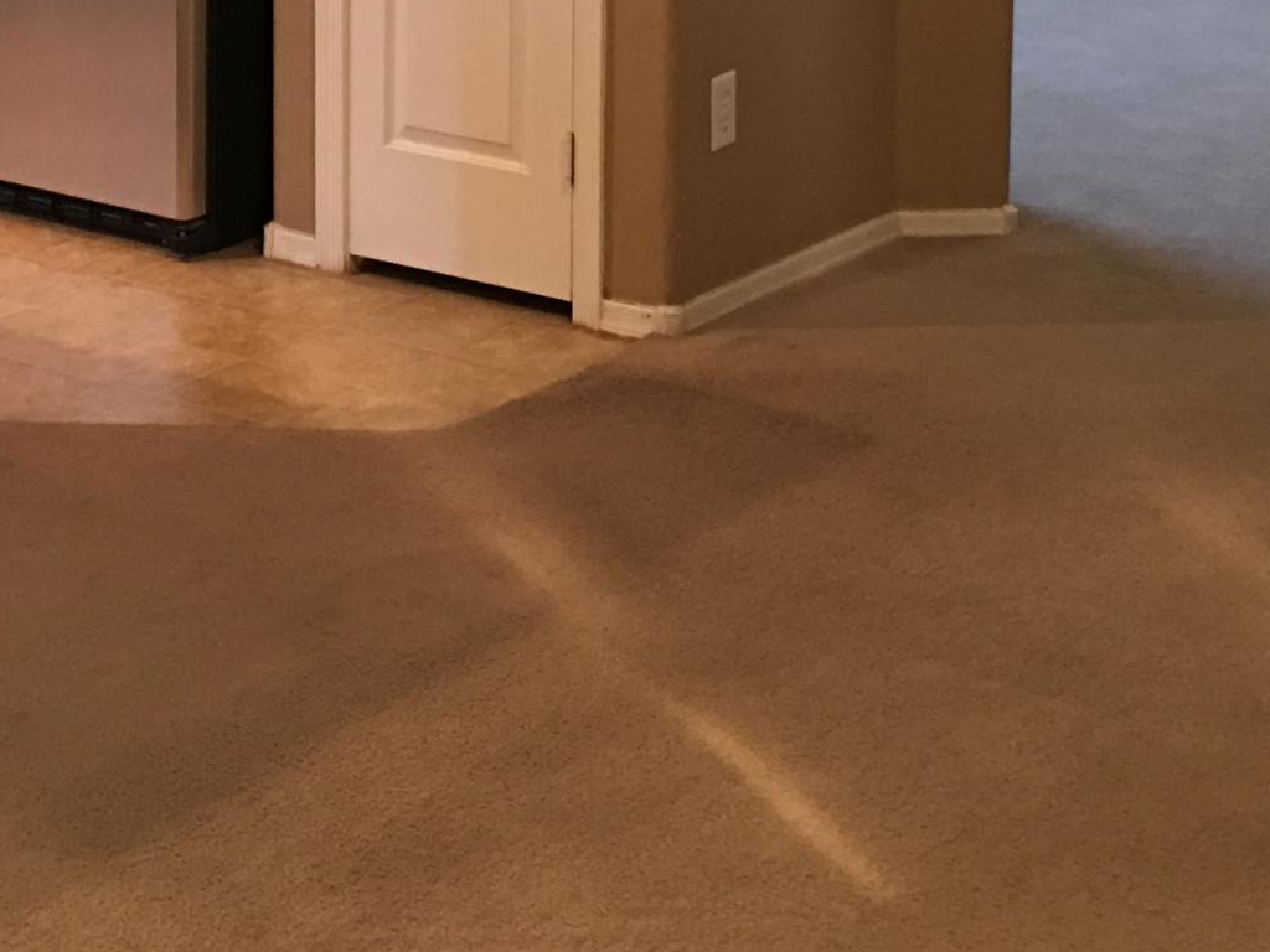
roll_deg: -0.4
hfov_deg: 22.6
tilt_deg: -5.6
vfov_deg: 16.4
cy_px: -281
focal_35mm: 85
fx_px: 3119
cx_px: 198
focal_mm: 4.15
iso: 50
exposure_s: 1/4
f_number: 2.2
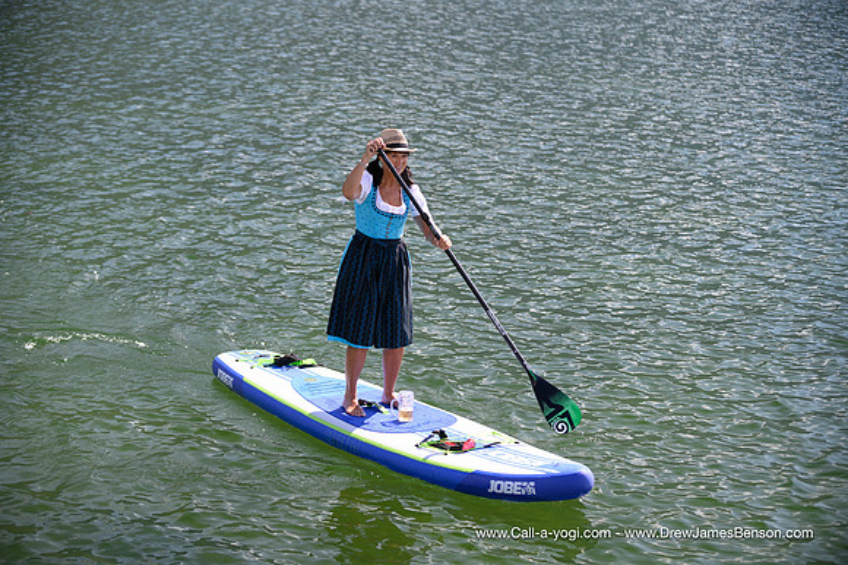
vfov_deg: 15.9
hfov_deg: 23.7
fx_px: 2025
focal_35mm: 86
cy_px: 282
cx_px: 424
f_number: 2.8
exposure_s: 1/640
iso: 200
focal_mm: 86
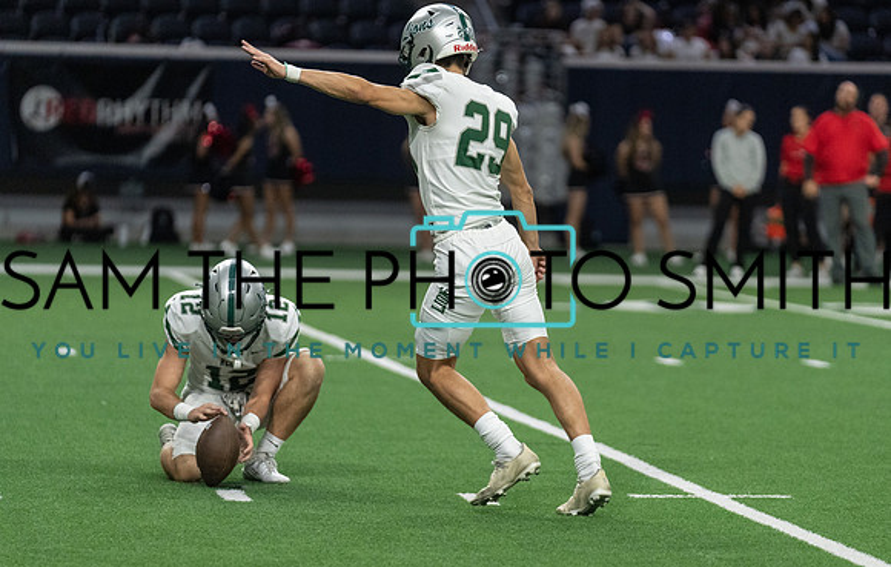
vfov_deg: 6.0
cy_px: 322
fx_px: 5451
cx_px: 483
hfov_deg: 9.3
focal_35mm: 223
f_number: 2.8
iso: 4000
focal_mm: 192
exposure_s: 1/1000
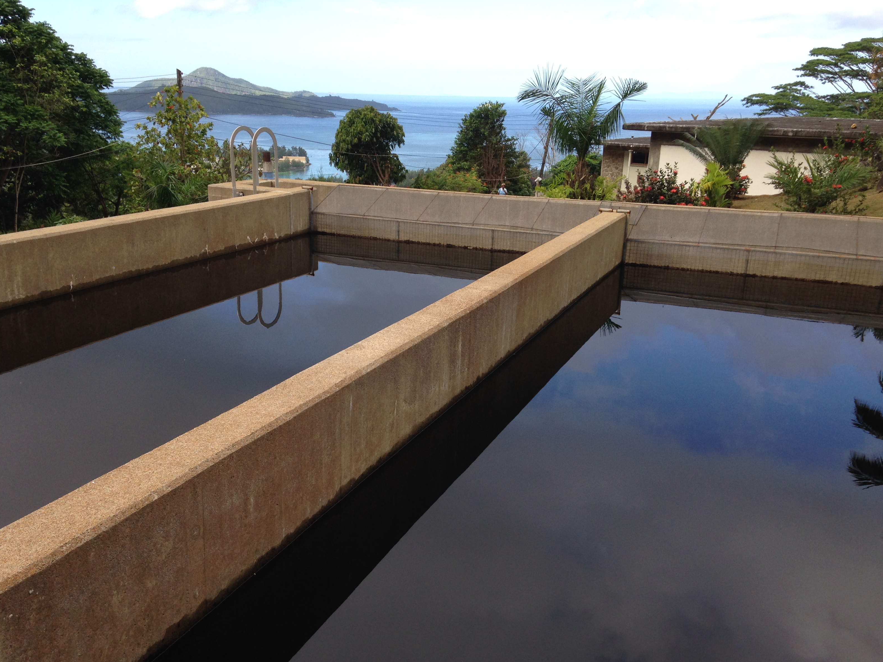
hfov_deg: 54.0
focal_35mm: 34
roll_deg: -0.4
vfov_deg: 41.8
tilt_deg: -15.0
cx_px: 435
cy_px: 334
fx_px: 867
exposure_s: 1/463
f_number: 2.4
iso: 50
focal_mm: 4.12
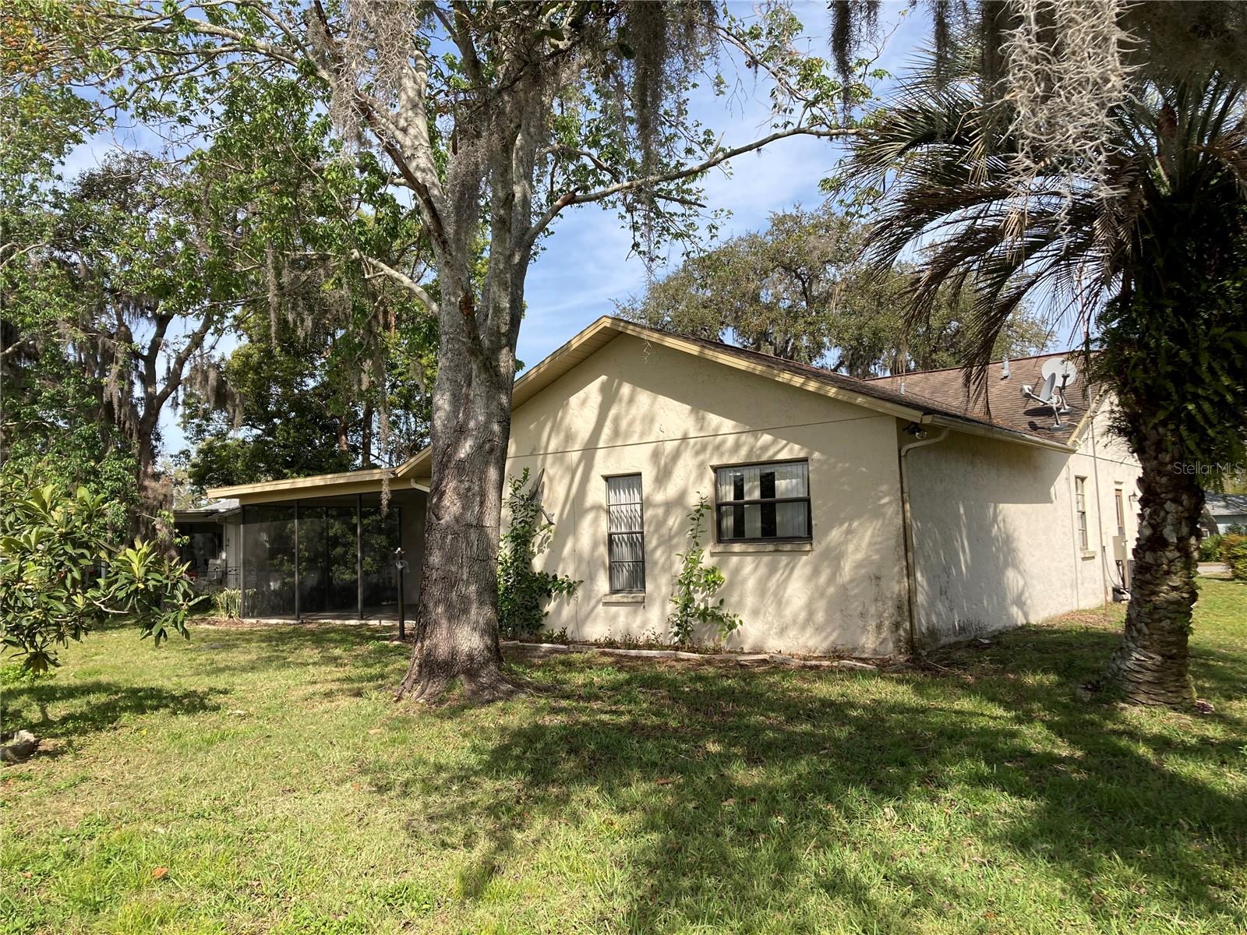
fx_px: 1009
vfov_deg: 49.7
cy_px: 468
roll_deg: +1.7
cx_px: 624
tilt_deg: +5.7
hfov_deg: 63.4
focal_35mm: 28
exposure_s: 1/1372
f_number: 1.8
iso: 20
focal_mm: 3.99
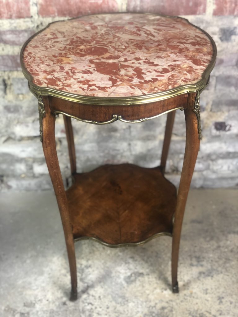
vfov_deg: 36.8
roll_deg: +1.8
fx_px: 477
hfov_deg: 28.0
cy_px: 158
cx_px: 119
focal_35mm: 52
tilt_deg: -38.5
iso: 100
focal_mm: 6
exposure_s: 1/33
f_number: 2.4
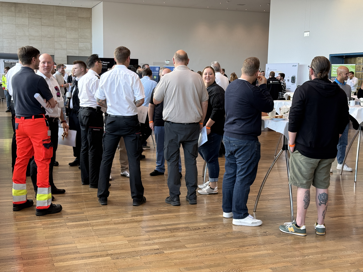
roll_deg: -1.1
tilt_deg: -7.5
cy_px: 136
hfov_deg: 39.7
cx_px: 182
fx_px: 503
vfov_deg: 30.3
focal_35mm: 48
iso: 50
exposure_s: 1/121
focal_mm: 6.76
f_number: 1.78
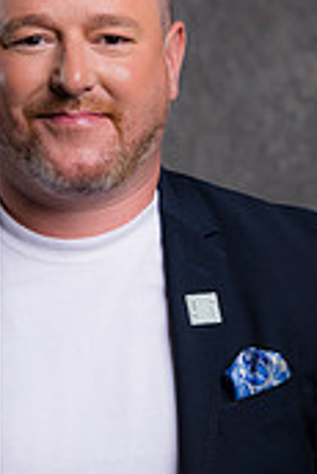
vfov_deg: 9.2
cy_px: 416
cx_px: 110
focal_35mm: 222
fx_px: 2926
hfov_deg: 6.2
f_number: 5
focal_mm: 85
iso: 100
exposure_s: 1/200
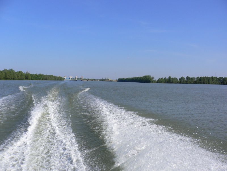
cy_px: 86
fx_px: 230
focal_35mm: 35
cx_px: 114
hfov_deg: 52.6
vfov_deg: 40.7
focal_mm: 5.8
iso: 80
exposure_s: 1/500
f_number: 5.6
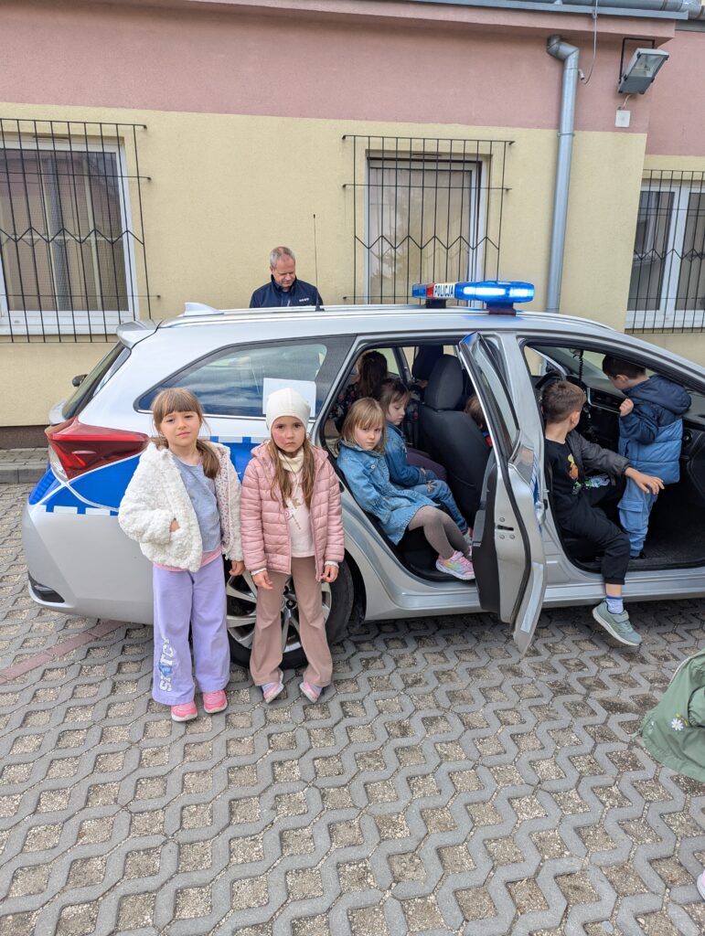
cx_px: 352
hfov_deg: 56.9
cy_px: 468
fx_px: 650
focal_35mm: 24
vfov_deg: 71.5
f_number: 1.85
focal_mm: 6.81
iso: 39
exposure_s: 1/444
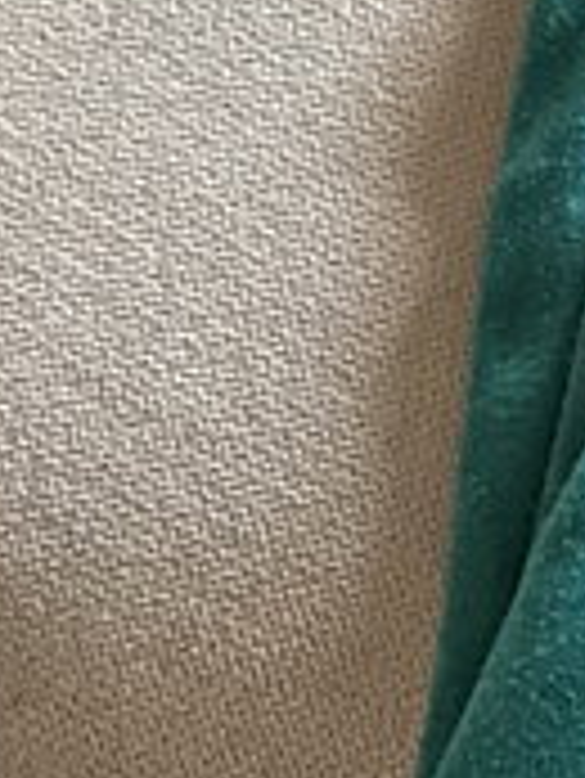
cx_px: 1328
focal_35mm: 124
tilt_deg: -59.2
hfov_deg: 10.5
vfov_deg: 15.3
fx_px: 2791
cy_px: -187
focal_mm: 4.25
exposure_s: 1/20
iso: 1000
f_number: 1.8
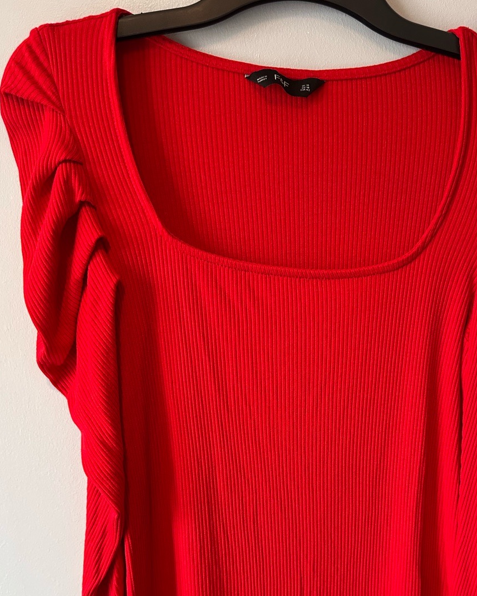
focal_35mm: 35
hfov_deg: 42.0
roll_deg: +0.3
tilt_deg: -10.3
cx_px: 293
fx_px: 618
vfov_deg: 50.6
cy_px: 400
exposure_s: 1/60
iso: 400
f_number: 1.78
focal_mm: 6.86
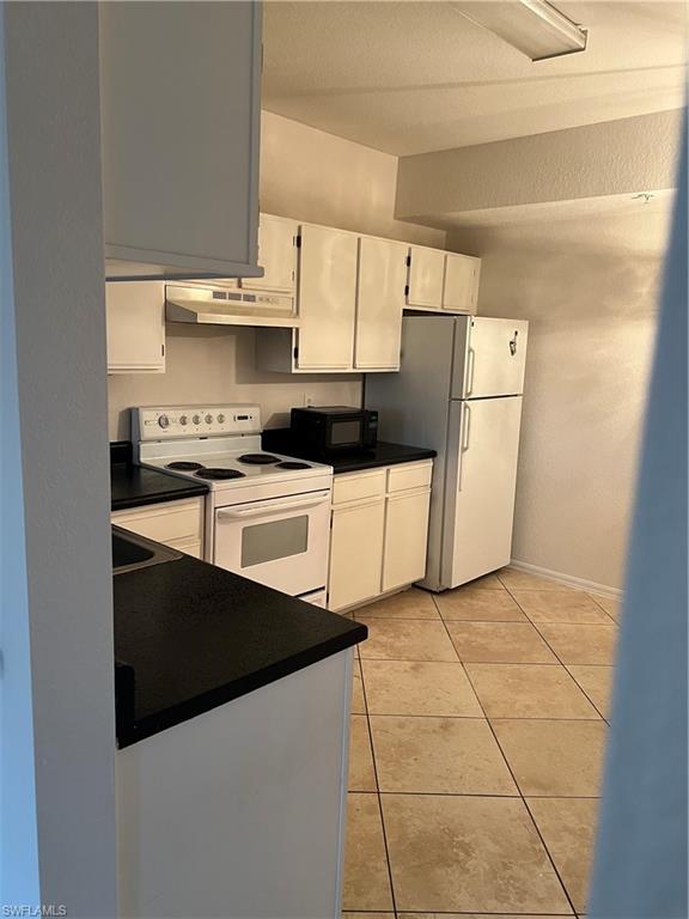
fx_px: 690
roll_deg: -2.9
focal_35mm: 26
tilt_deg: -10.0
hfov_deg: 53.1
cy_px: 460
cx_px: 344
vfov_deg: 67.3
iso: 250
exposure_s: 1/60
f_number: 1.5
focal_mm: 5.7
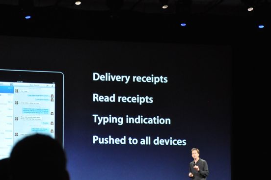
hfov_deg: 16.0
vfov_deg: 10.7
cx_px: 96
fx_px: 963
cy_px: 120
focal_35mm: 128
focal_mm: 62
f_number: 5.3
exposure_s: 1/40
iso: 1600
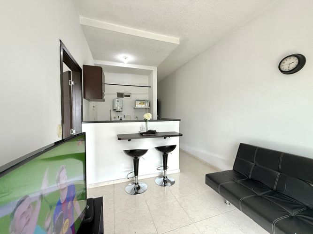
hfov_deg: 102.1
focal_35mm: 14
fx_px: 127
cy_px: 117
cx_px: 156
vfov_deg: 85.7
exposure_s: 1/120
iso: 200
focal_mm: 2.22
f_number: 2.2
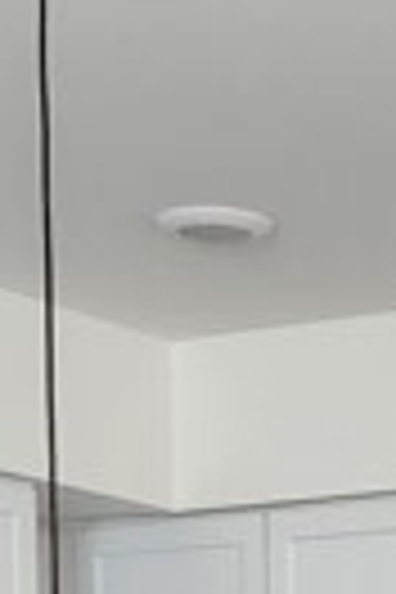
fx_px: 3052
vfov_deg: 9.9
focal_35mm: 185
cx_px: 644
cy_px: 1354
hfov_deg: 7.3
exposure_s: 1/180
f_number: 1.8
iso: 100
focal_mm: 5.4
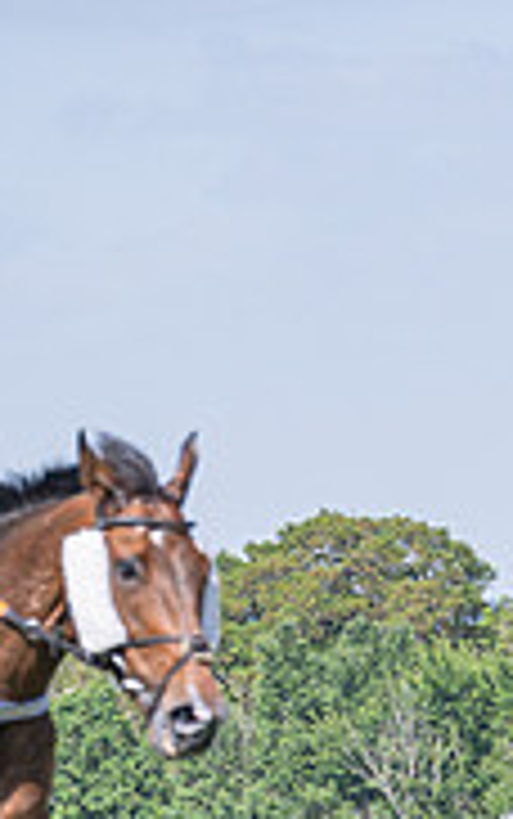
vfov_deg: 5.2
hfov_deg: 3.2
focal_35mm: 407
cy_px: 688
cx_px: 771
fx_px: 9090
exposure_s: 1/1600
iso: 200
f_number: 4
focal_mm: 70
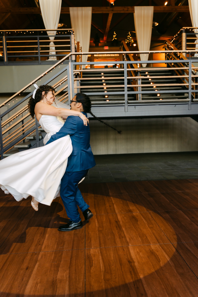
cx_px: 99
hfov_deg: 46.4
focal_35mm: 28
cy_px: 148
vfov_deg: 65.5
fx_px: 231
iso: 1000
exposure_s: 1/250
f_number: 2.8
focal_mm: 28
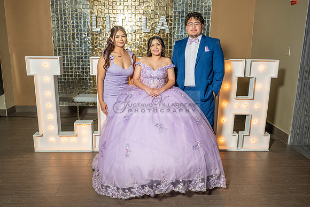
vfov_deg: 43.6
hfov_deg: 61.9
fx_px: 258
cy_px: 104
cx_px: 155
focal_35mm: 30
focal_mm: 30
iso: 640
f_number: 5.6
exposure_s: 1/125
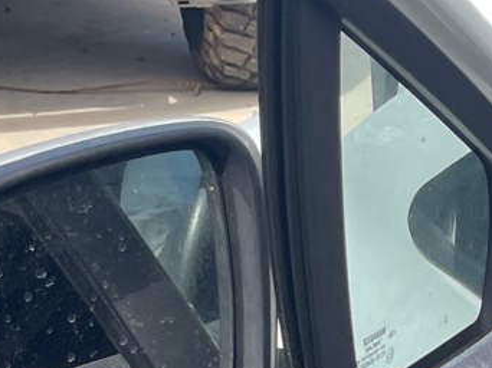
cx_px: 924
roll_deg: -1.7
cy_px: 838
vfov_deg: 9.2
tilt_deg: -33.4
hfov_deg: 12.3
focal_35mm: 146
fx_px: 2074
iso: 32
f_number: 1.6
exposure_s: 1/575
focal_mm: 4.2
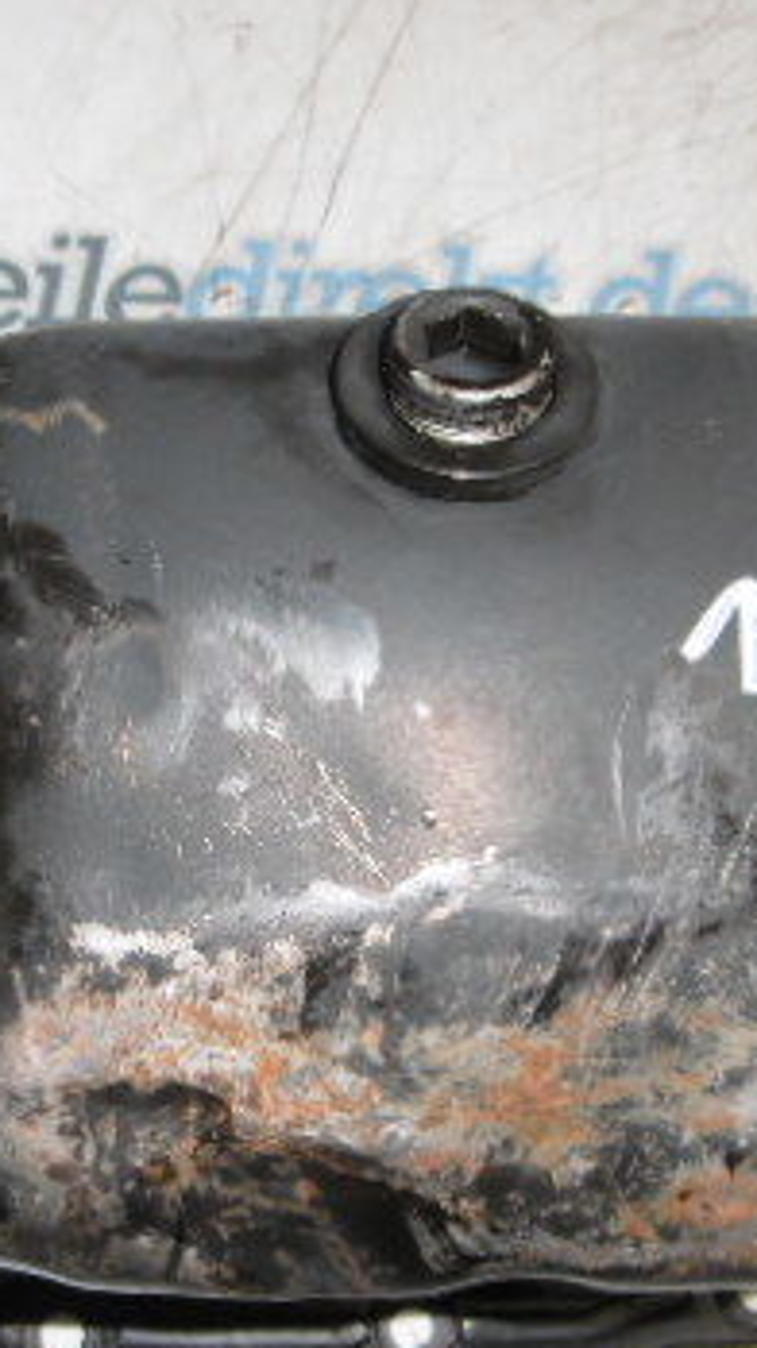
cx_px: 228
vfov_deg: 42.6
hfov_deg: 24.7
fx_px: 1715
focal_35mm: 48
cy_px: 850
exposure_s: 1/60
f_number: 7.8
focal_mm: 4.3
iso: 100
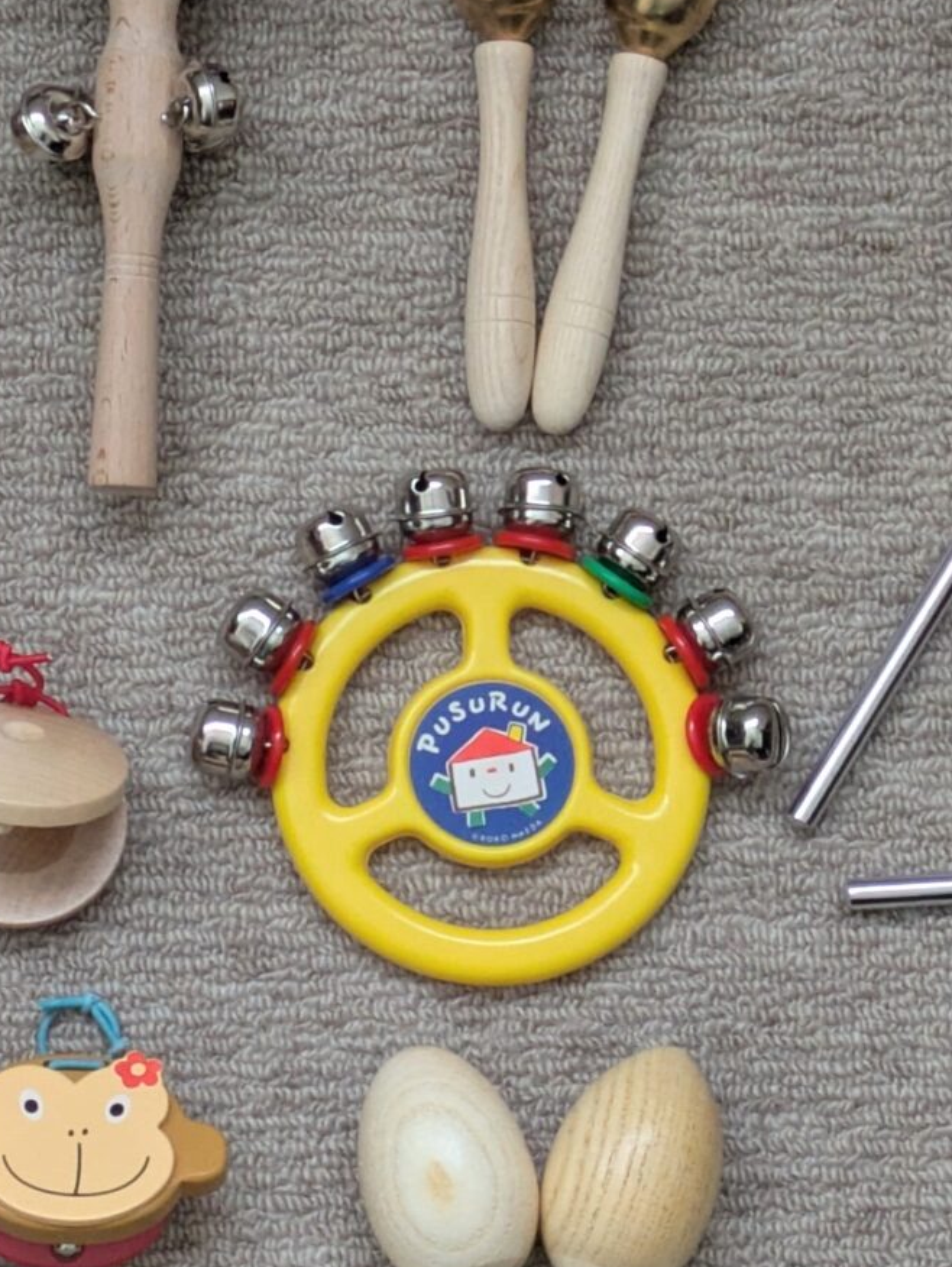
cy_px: 678
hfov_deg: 10.0
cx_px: 285
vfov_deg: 13.2
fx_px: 5458
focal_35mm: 149
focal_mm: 5.43
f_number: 1.89
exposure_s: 1/24
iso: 263
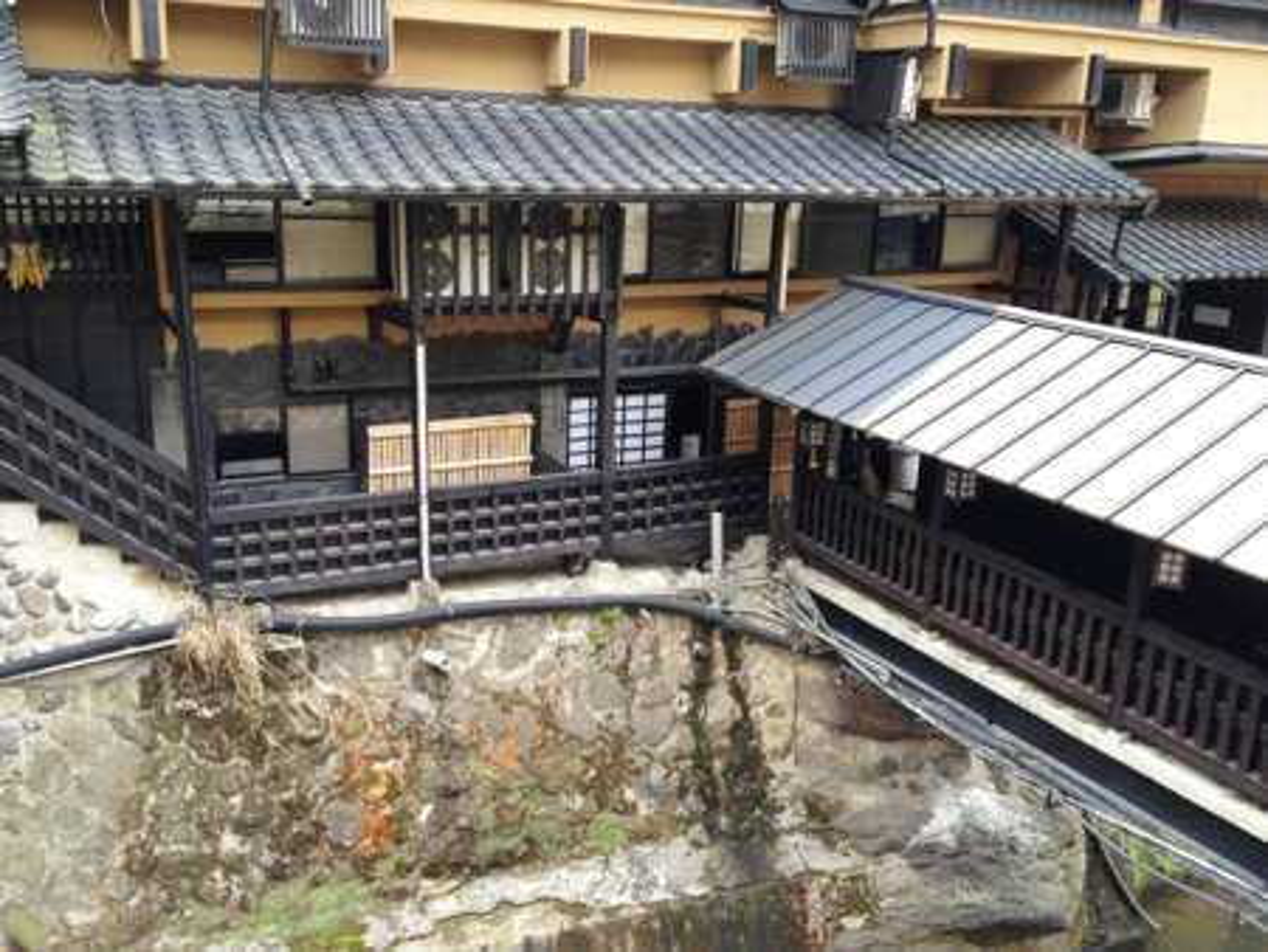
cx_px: 634
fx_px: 1283
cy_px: 476
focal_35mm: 35
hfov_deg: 52.6
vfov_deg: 40.7
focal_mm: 4.28
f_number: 2.4
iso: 50
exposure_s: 1/140
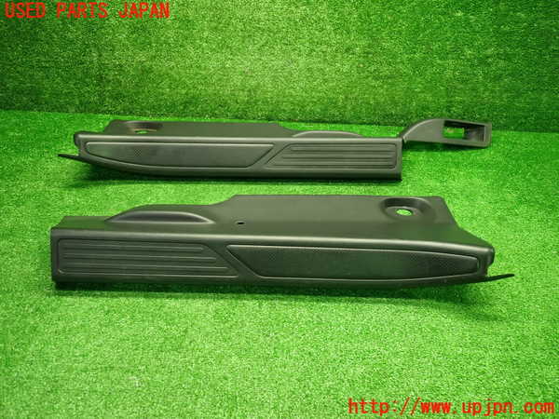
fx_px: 404
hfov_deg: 69.4
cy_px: 210
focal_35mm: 25
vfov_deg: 54.9
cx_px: 280
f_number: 2
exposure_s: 1/30
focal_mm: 4.5
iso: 250
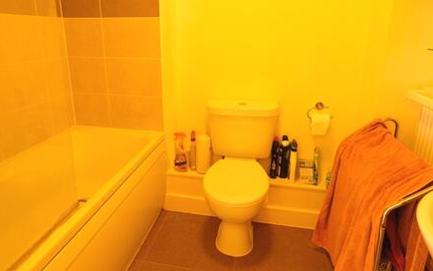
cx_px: 204
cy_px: 117
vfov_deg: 50.9
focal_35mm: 24
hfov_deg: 74.7
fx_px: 283
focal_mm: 10.5
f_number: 4
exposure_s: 1/9
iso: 800
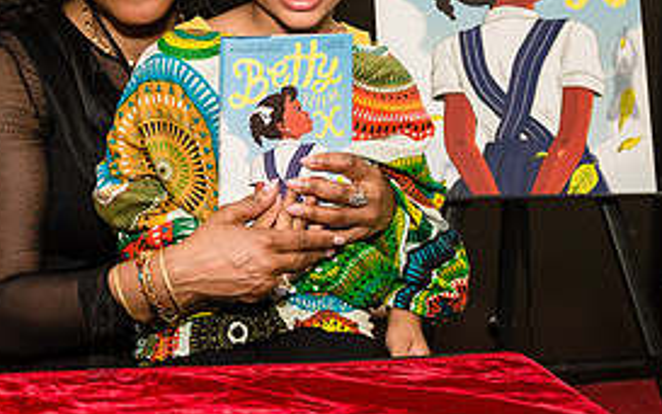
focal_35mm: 77
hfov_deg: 26.4
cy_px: 82
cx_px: 147
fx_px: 1390
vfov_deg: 16.8
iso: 2000
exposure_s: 1/500
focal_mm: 24
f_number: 4.5
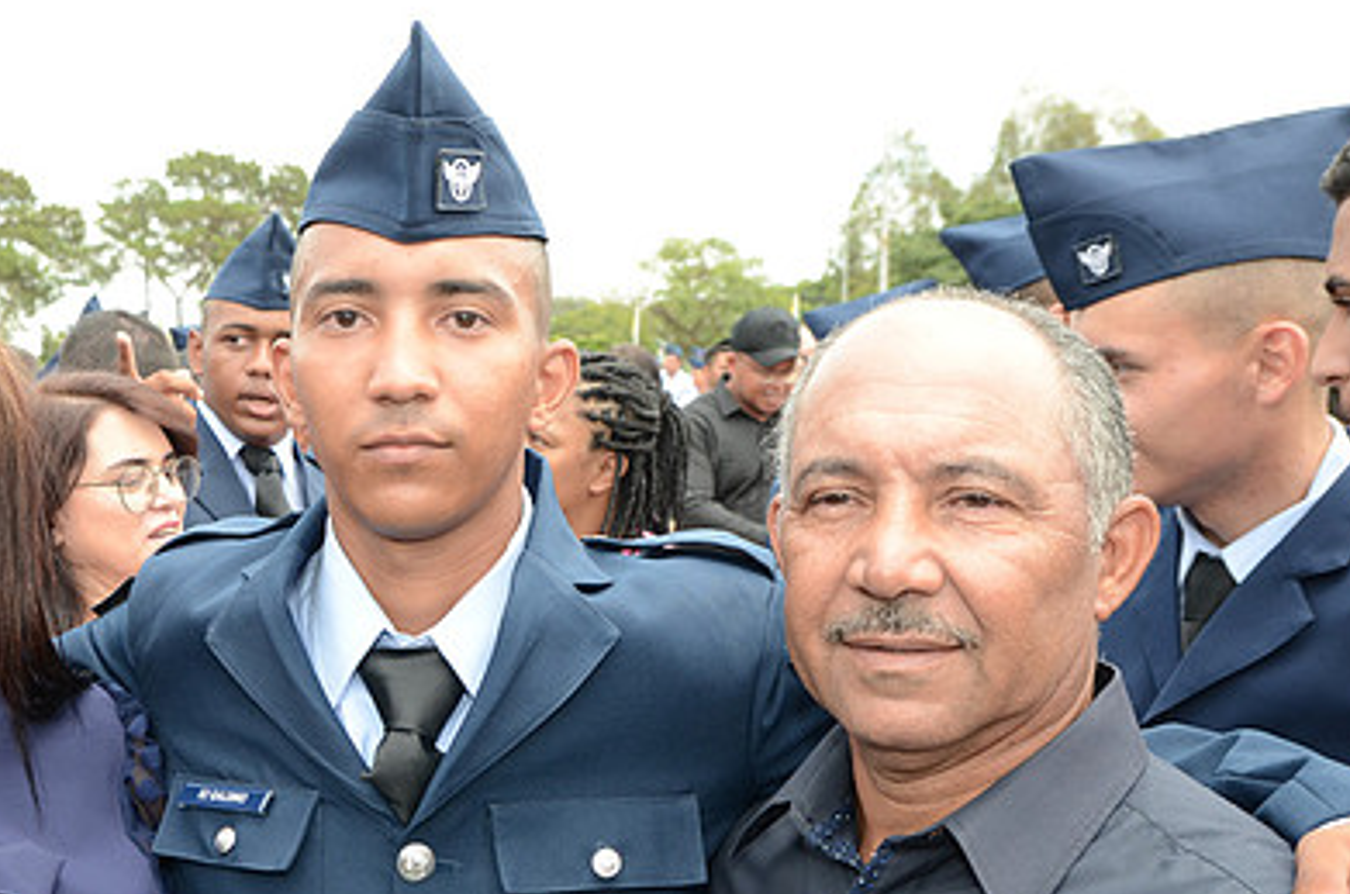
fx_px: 1834
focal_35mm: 49
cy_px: 642
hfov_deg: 39.8
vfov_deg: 27.1
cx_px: 414
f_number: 6.3
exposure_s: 1/250
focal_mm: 22
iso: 320
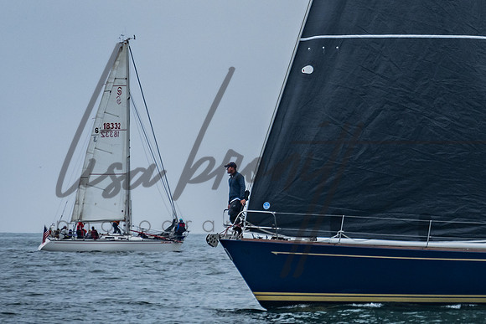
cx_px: 472
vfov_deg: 3.5
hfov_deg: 5.3
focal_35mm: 391
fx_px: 5276
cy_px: -74
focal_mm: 145
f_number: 6.3
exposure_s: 1/1600
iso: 320
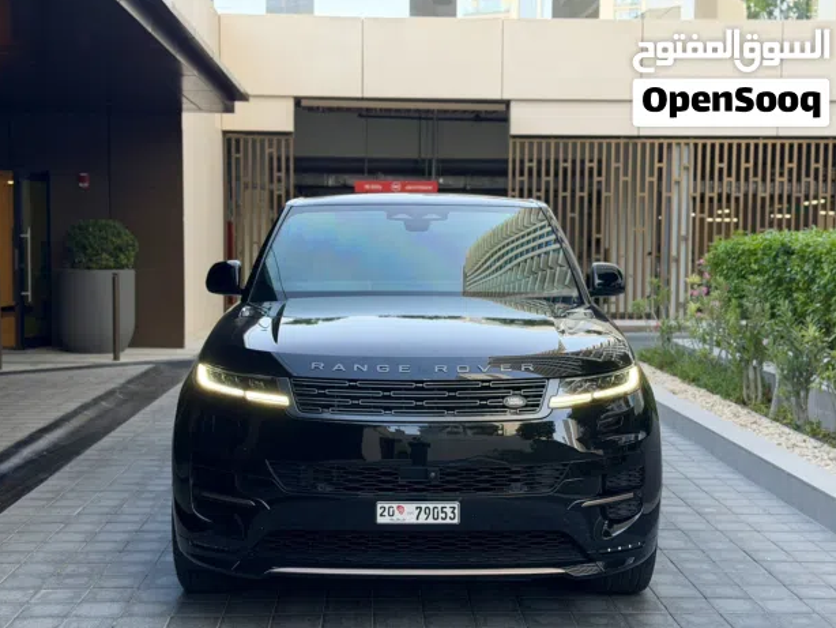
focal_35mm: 50
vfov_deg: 29.1
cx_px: 428
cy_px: 323
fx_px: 1208
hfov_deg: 38.2
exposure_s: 1/418
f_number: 1.78
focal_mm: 6.76
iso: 80
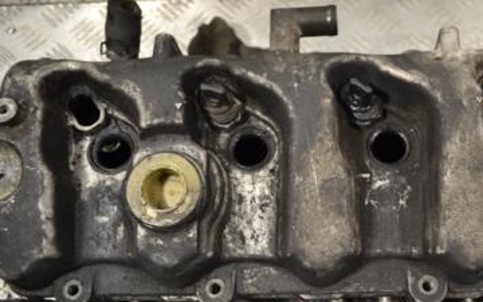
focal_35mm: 51
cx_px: 329
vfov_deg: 25.3
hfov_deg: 39.0
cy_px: 160
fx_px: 671
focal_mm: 20
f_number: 3.8
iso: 110
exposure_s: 1/30
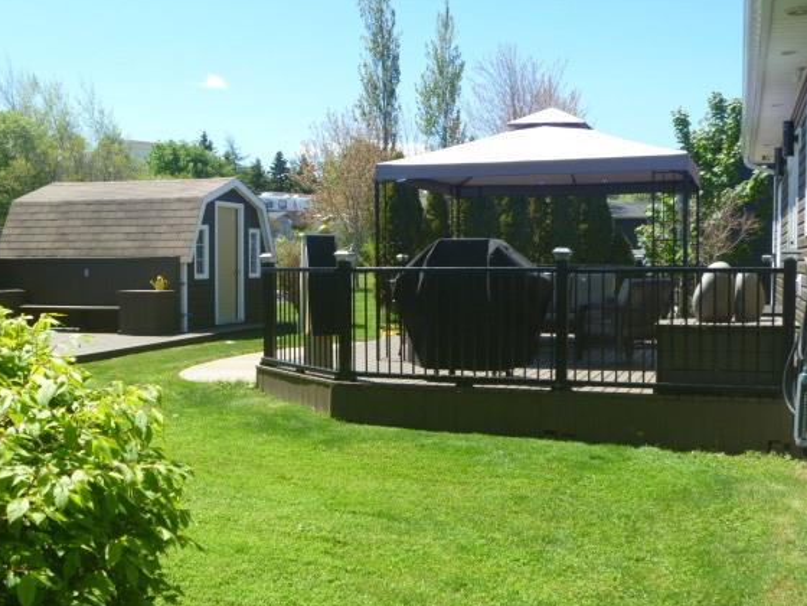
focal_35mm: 40
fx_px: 933
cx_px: 392
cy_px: 336
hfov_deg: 46.8
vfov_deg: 35.9
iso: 80
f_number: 4.5
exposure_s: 1/200
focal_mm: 6.3
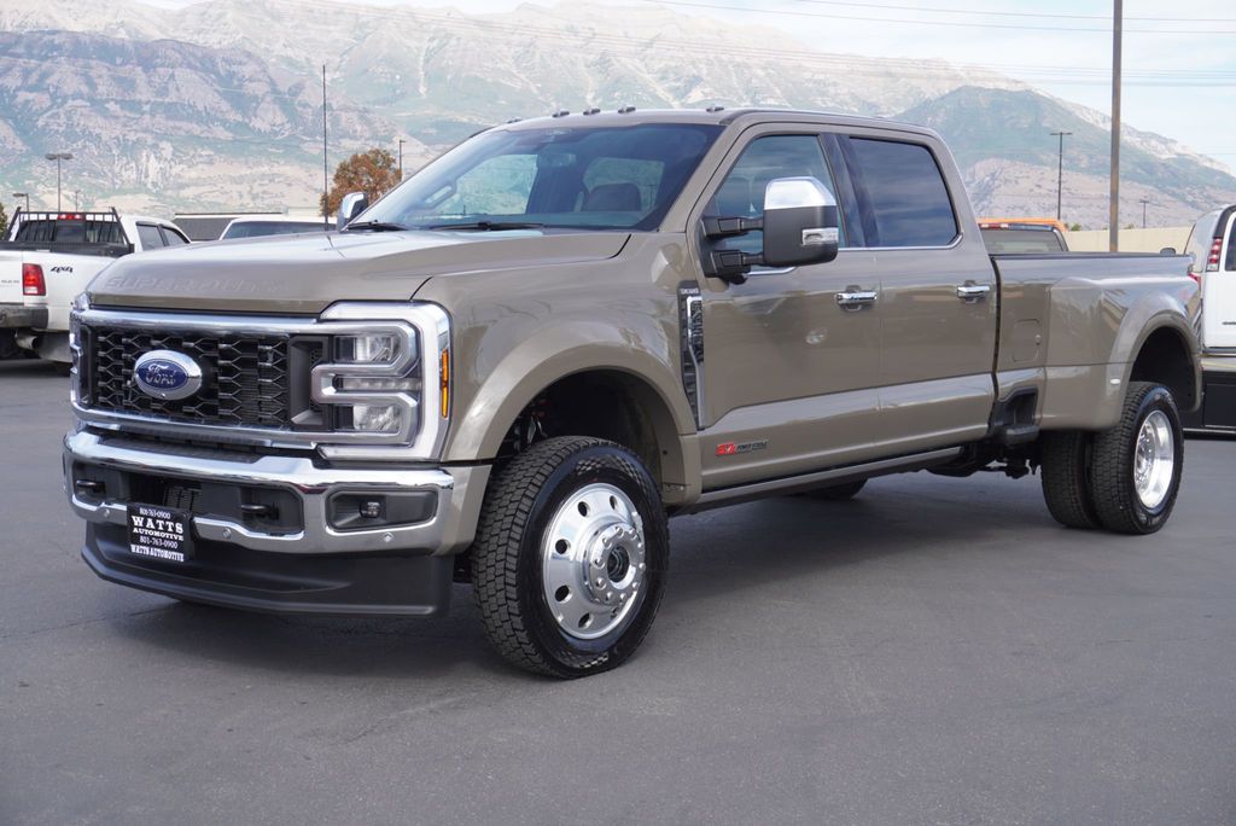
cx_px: 618
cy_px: 413
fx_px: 1700
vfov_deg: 27.3
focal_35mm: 50
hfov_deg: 39.9
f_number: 7.1
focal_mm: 33
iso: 100
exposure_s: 1/125
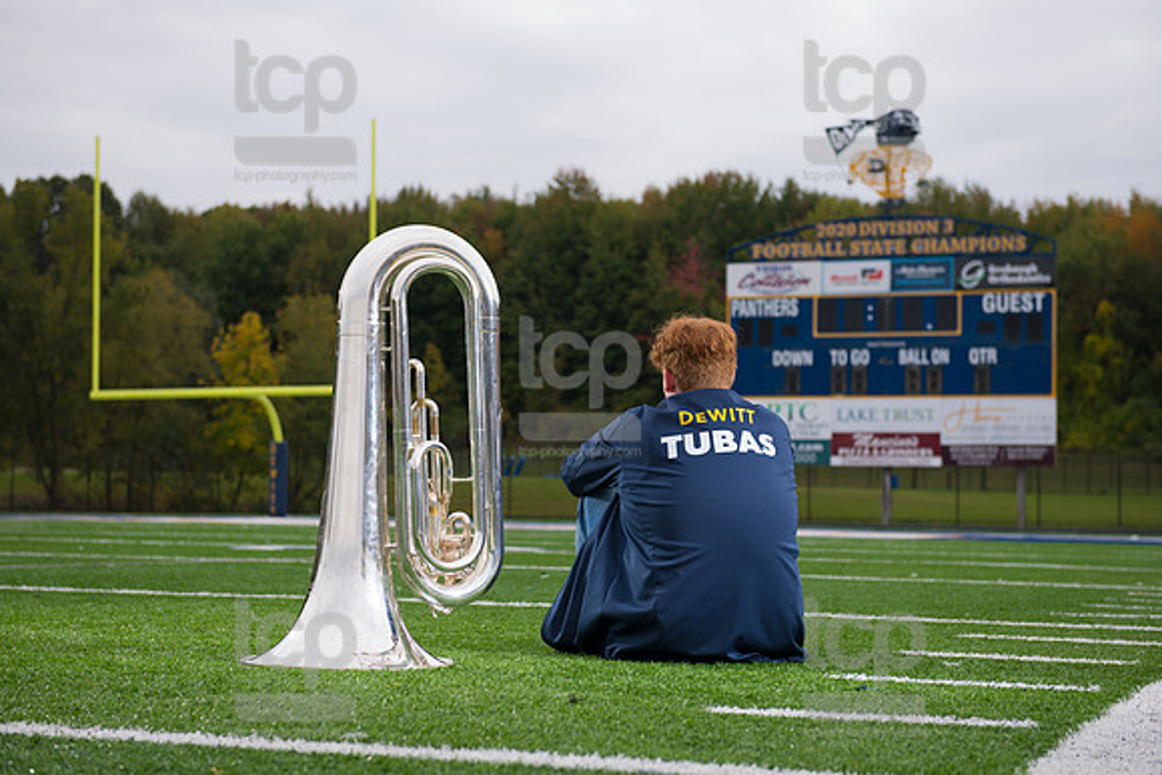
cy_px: 388
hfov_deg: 30.0
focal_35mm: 67
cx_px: 581
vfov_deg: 20.3
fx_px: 2165
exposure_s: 1/250
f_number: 4.5
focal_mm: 66
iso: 50
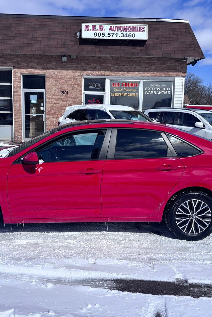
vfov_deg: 51.9
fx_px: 327
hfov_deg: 35.9
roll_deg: -1.7
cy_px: 158
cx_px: 96
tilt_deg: -6.2
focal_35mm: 37
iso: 50
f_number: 1.6
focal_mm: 5.96
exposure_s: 1/10989
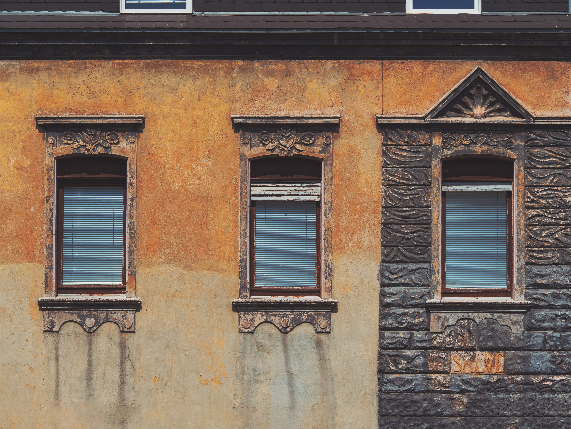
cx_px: 286
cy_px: 214
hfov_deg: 14.1
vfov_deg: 10.6
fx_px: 2309
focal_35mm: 140
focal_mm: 70
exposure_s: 1/800
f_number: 5.6
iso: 100
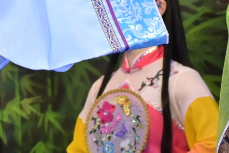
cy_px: -104
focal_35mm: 525
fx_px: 3340
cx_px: -23
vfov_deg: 2.6
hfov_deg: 3.9
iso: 1000
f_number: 5
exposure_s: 1/320
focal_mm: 116
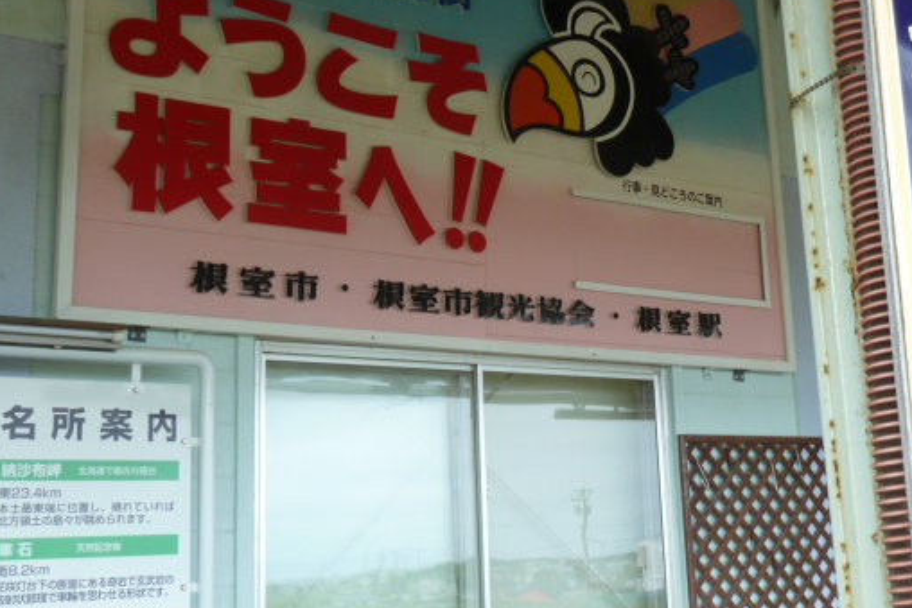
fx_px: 1394
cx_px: 571
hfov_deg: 36.0
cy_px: 235
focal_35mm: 55
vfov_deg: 24.6
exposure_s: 1/30
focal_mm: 6.9
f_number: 3.7
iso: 100
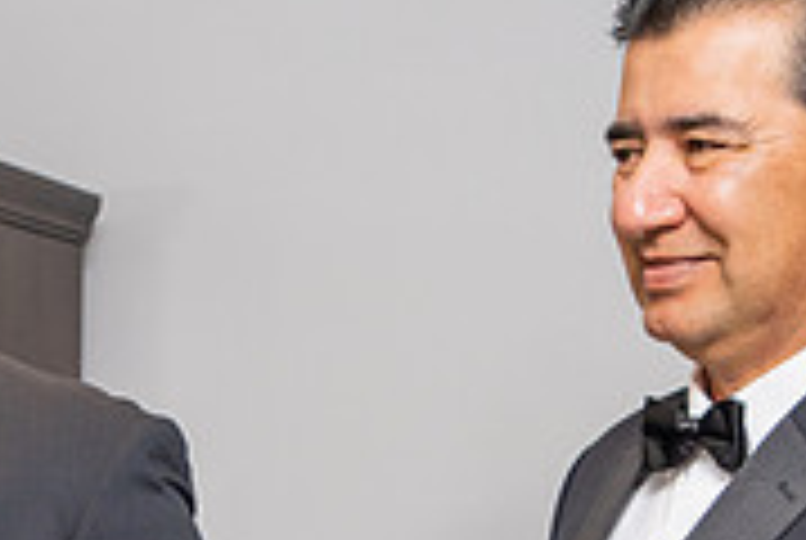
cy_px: 662
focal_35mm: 95
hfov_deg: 20.2
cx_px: -128
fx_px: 2130
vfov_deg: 14.0
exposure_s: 1/160
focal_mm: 24
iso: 640
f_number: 4
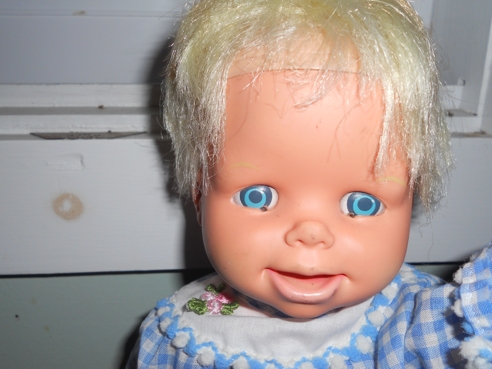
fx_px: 455
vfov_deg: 44.2
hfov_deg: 56.8
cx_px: 246
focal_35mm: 32
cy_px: 184
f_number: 8.8
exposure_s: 1/25
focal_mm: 5.8
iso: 80
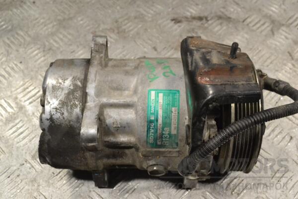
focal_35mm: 48
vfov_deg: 28.1
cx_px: 149
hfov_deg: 41.1
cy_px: 100
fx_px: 397
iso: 3200
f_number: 9
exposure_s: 1/320
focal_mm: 32
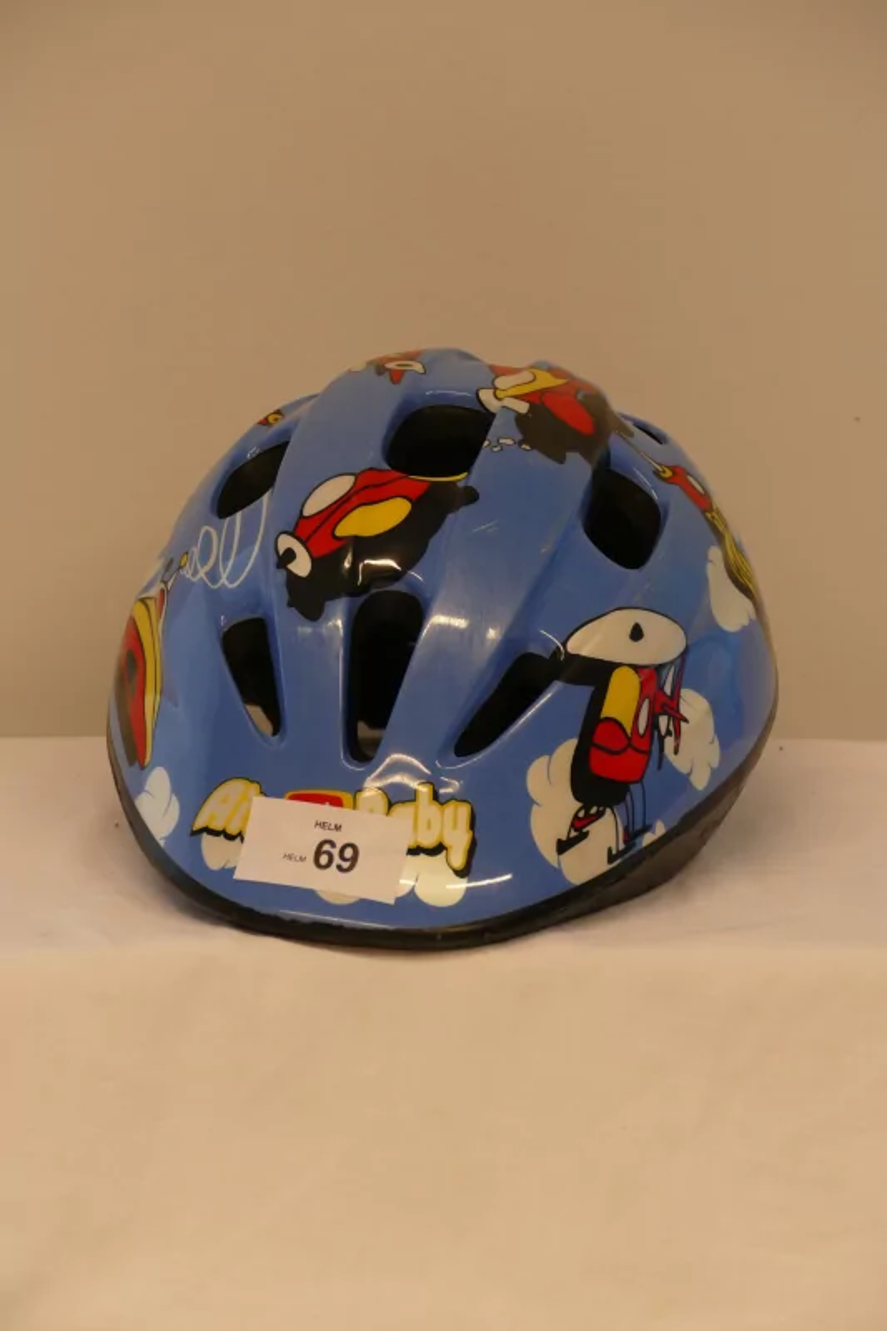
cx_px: 444
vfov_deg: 13.3
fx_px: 5694
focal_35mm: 154
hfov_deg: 8.9
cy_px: 666
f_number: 3.9
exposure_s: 1/100
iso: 800
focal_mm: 56.08
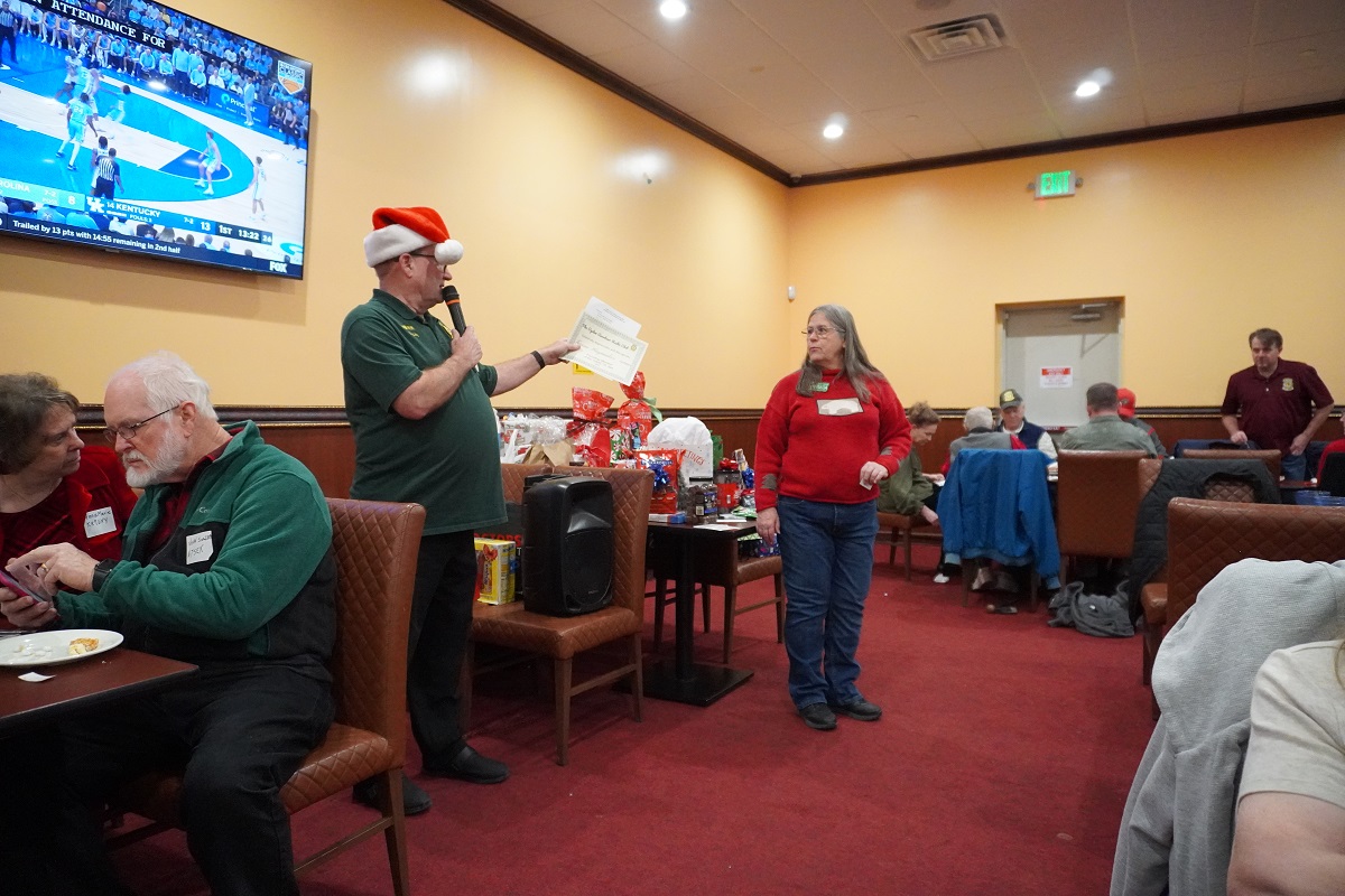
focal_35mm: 24
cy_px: 448
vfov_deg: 53.1
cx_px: 672
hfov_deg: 73.7
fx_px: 897
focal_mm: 16
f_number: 4
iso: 6400
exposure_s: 1/160
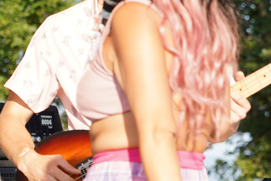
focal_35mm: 382
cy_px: 36
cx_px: 239
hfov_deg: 5.4
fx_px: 2875
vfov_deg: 3.6
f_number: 5.6
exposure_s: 1/160
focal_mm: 105
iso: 100
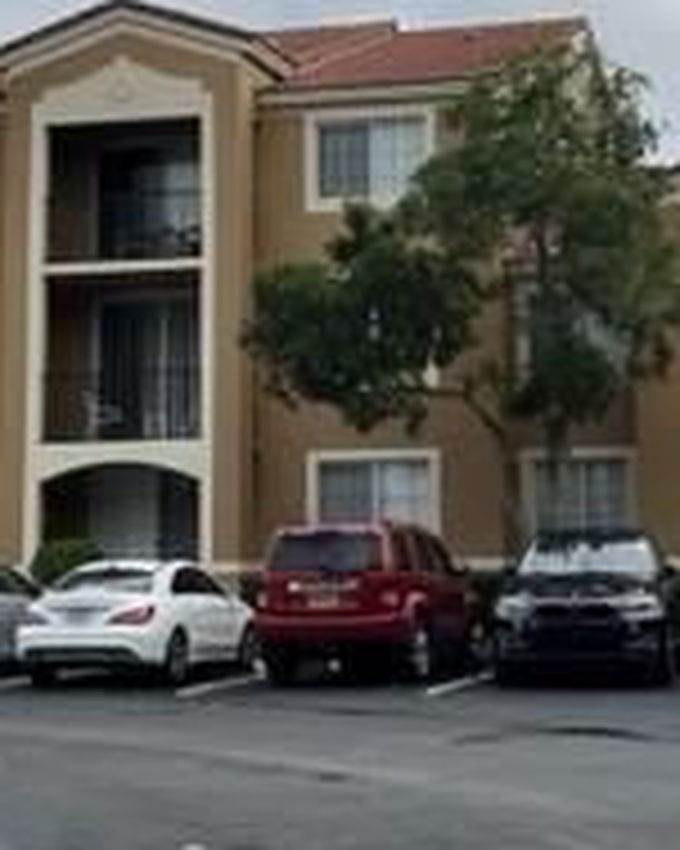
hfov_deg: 17.8
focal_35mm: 86
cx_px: 392
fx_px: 2165
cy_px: 211
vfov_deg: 22.0
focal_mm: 5.1
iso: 50
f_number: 1.6
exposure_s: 1/5556
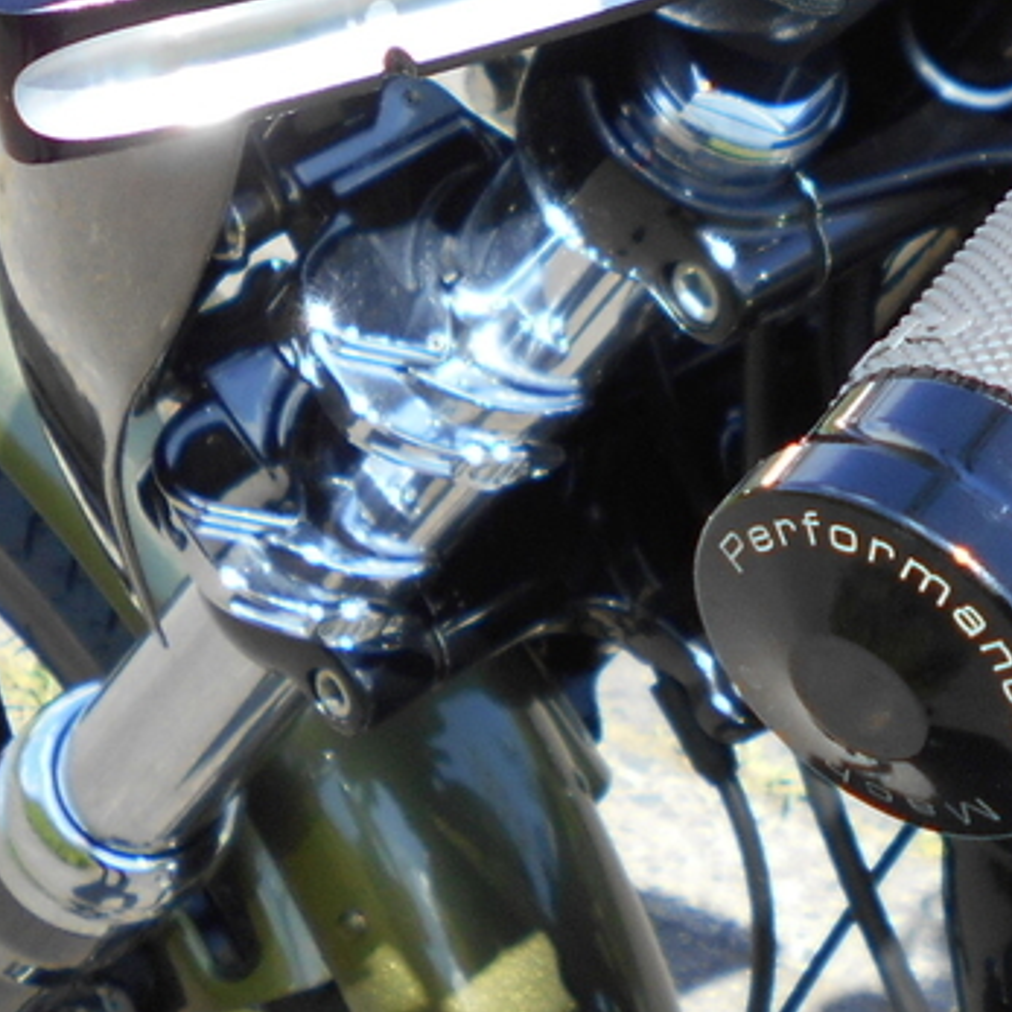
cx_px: 1202
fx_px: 3440
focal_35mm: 104
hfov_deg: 16.1
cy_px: -155
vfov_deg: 16.2
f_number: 3.6
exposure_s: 1/320
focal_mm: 5.8
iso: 80
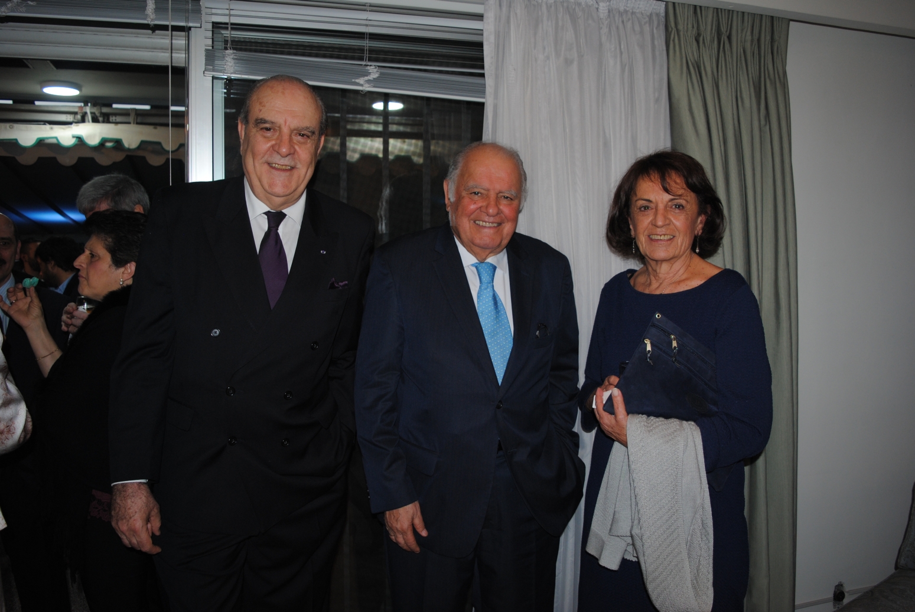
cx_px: 458
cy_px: 306
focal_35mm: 30
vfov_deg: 43.7
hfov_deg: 61.9
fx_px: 763
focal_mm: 20
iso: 200
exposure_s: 1/60
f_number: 3.5
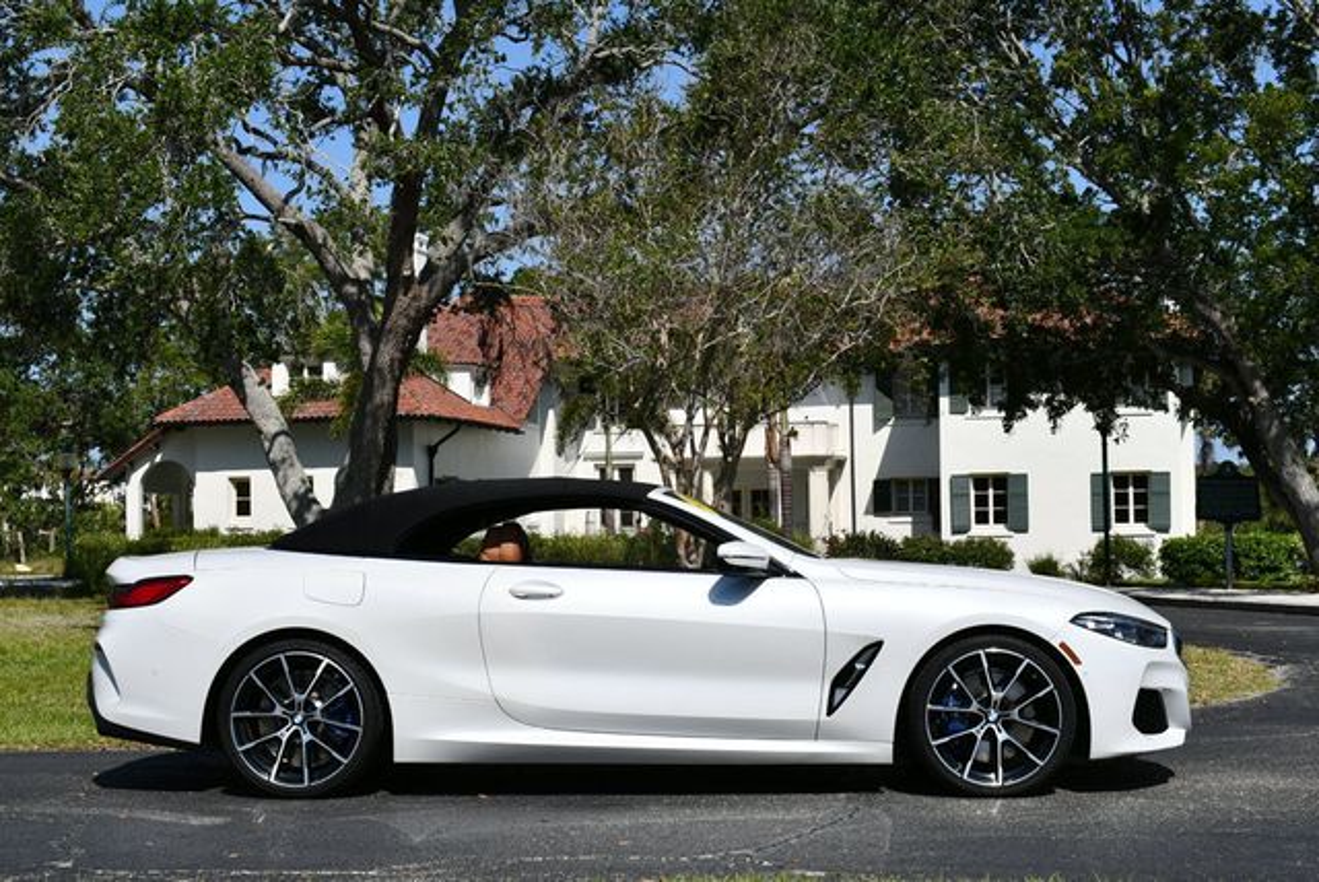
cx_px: 660
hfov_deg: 36.8
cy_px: 441
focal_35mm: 54
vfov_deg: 25.1
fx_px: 1980
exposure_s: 1/400
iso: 100
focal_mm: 27
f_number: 10
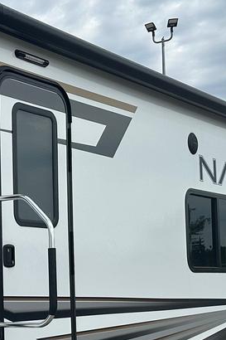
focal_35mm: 78
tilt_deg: +1.8
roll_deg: +1.8
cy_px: 252
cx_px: -83
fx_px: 735
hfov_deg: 16.4
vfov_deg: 25.7
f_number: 1.78
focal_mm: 6.86
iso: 80
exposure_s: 1/6211
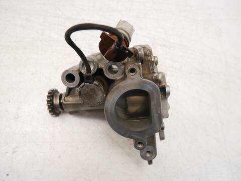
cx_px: 120
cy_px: 90
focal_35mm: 24
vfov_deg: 56.8
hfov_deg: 71.6
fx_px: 167
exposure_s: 1/60
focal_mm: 12
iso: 400
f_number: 3.5
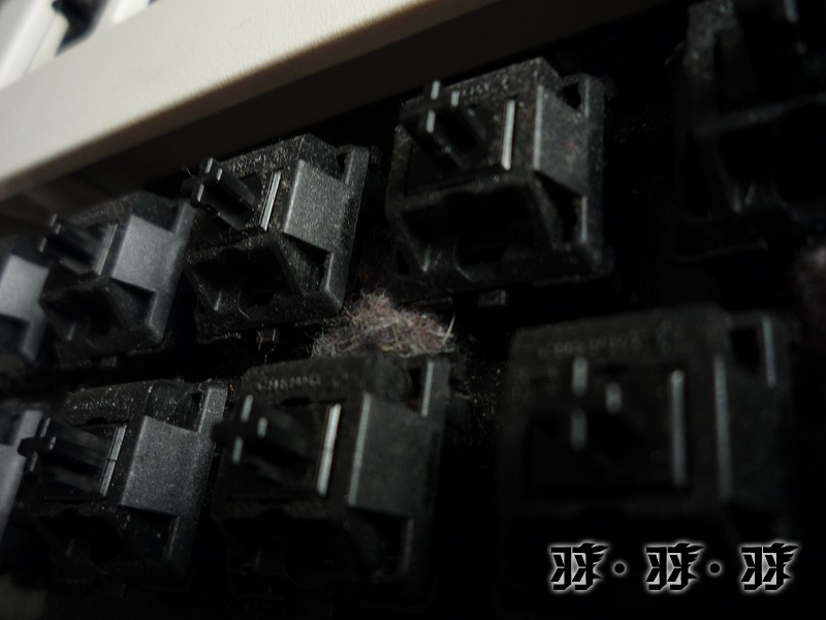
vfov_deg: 44.2
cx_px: 413
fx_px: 764
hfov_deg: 56.8
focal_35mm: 32
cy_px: 310
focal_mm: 5.2
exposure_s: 1/8
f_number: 3.3
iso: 100
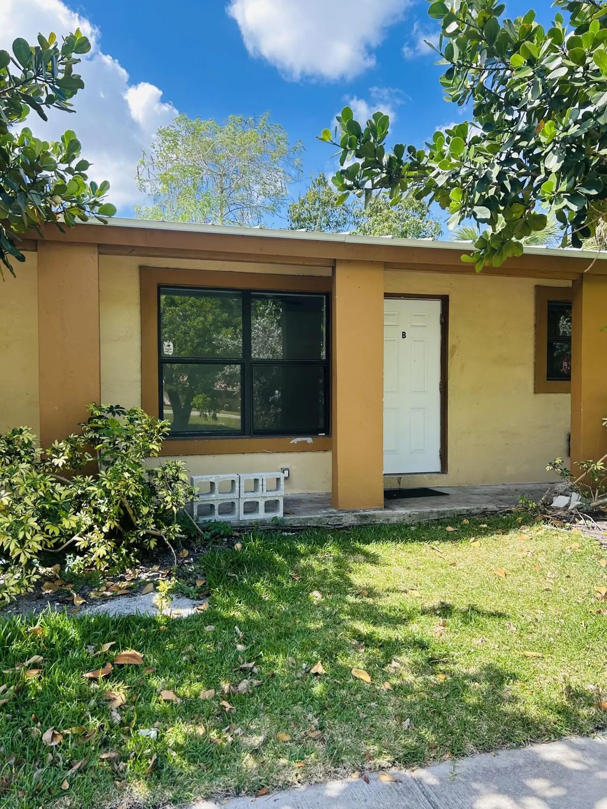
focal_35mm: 26
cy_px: 404
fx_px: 608
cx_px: 304
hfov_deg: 53.1
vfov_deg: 67.3
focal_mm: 5.7
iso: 50
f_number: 1.5
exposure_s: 1/1209
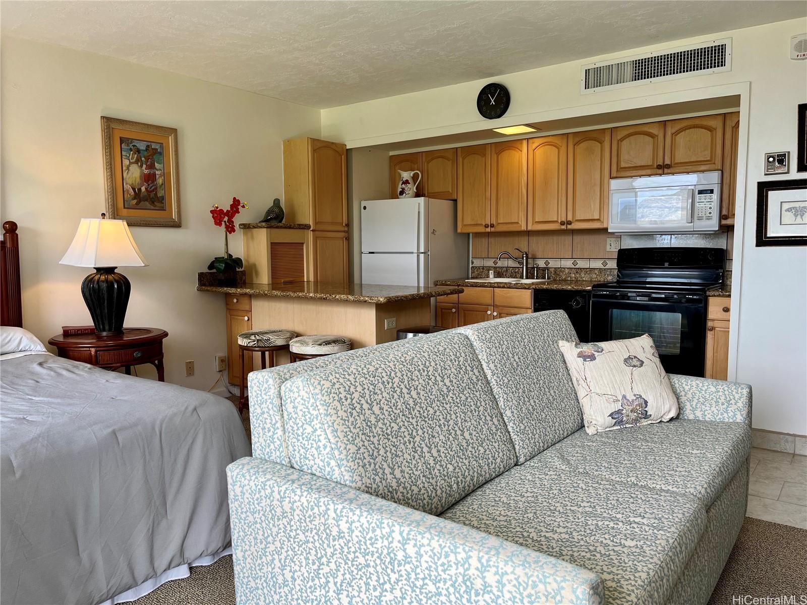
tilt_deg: -5.9
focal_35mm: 26
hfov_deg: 67.3
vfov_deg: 53.1
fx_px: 606
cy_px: 302
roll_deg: +0.6
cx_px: 404
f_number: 1.6
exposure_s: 1/127
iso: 32
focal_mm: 5.1
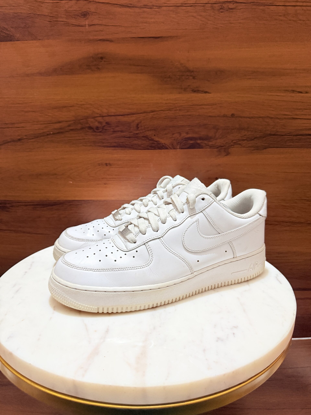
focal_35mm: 24
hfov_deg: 56.8
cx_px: 156
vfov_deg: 71.6
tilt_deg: -13.0
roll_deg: -0.7
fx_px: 287
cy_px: 208
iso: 320
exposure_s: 1/50
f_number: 1.78
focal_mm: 6.76
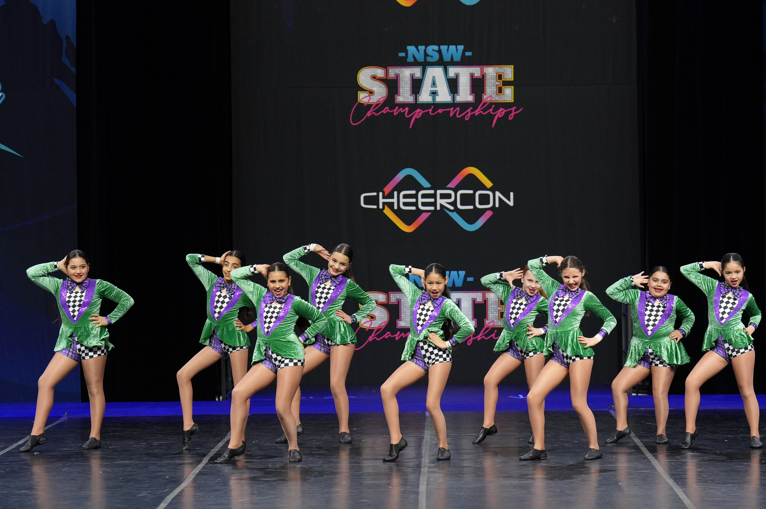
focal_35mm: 176
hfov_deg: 11.7
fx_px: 3731
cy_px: 254
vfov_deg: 7.8
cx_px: 383
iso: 2000
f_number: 3.5
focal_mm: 117
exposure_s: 1/640
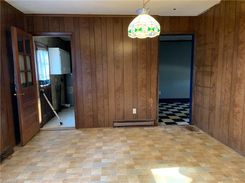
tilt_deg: -8.6
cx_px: 122
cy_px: 92
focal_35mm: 26
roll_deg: +1.0
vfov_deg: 53.1
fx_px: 184
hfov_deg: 67.3
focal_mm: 4.25
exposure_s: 1/30
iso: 500
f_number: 1.8
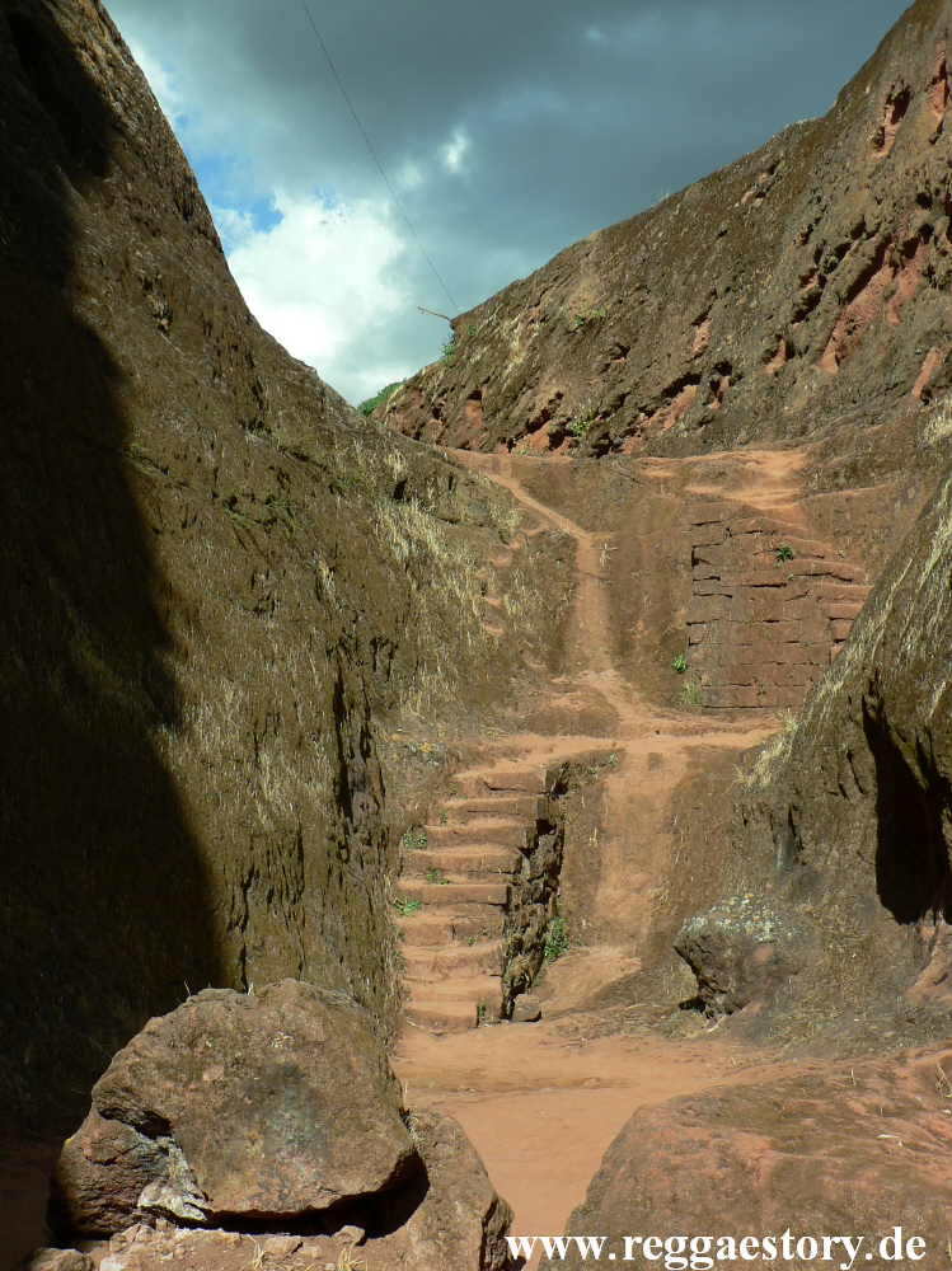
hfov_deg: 26.5
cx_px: 476
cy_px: 636
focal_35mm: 55
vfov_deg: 35.0
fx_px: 2019
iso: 64
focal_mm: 9.5
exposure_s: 1/320
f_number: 4
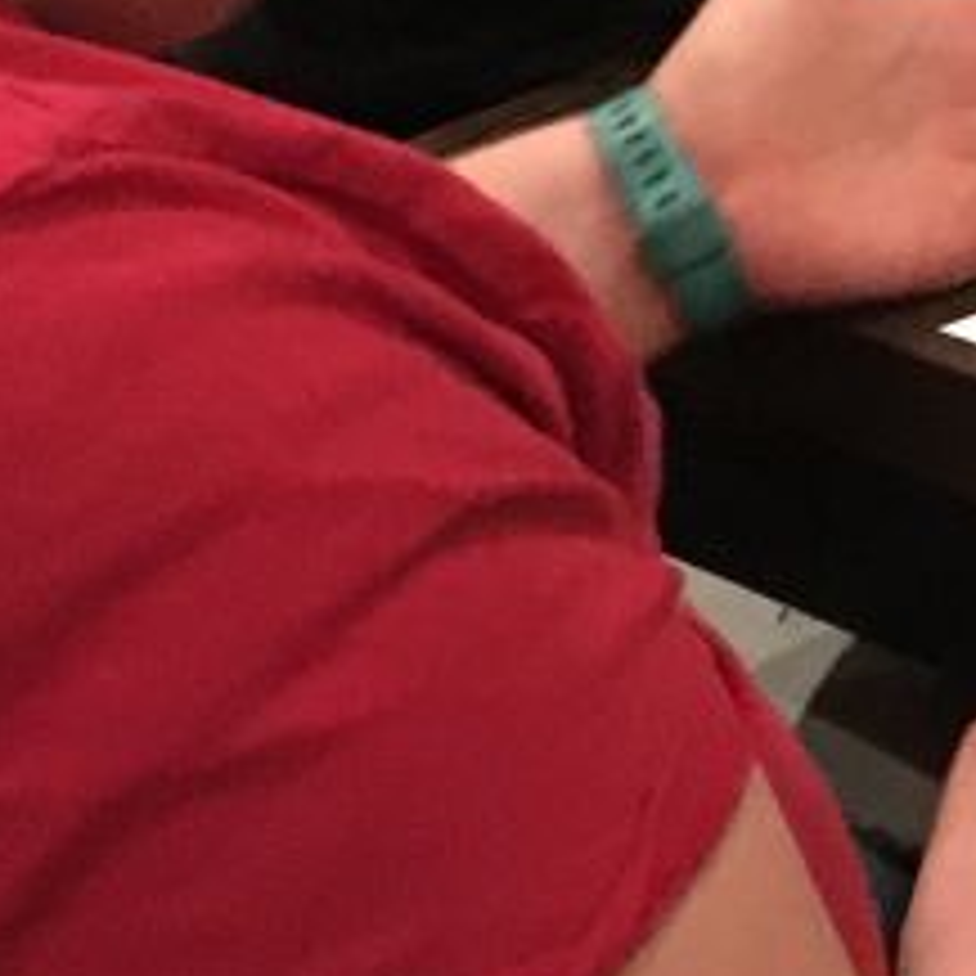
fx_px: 4019
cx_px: 1657
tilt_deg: -13.8
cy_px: -472
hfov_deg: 12.8
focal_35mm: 126
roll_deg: +1.6
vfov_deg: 13.1
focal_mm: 4.15
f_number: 2.2
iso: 320
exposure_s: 1/17
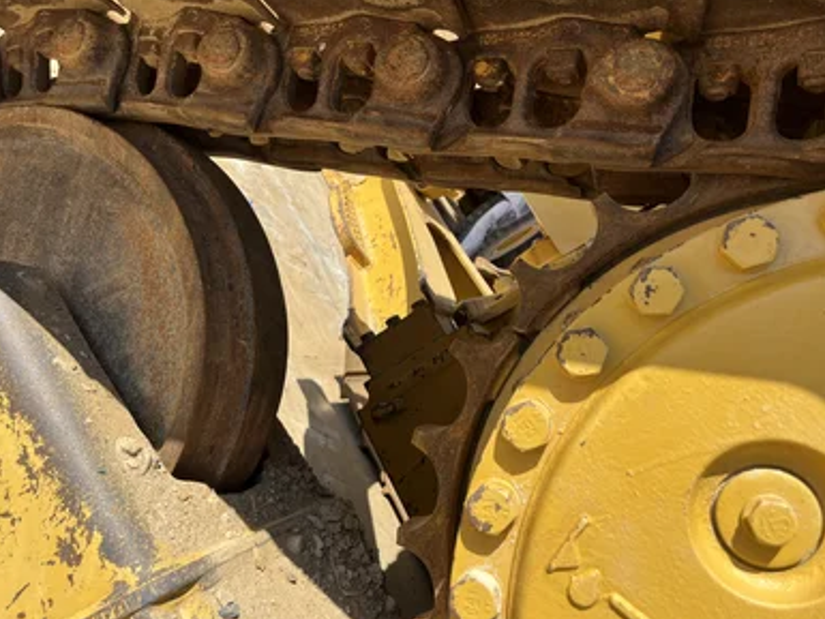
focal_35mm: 27
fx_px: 644
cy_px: 304
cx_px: 416
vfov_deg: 51.4
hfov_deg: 65.3
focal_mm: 5.1
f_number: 1.6
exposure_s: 1/2179
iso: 50
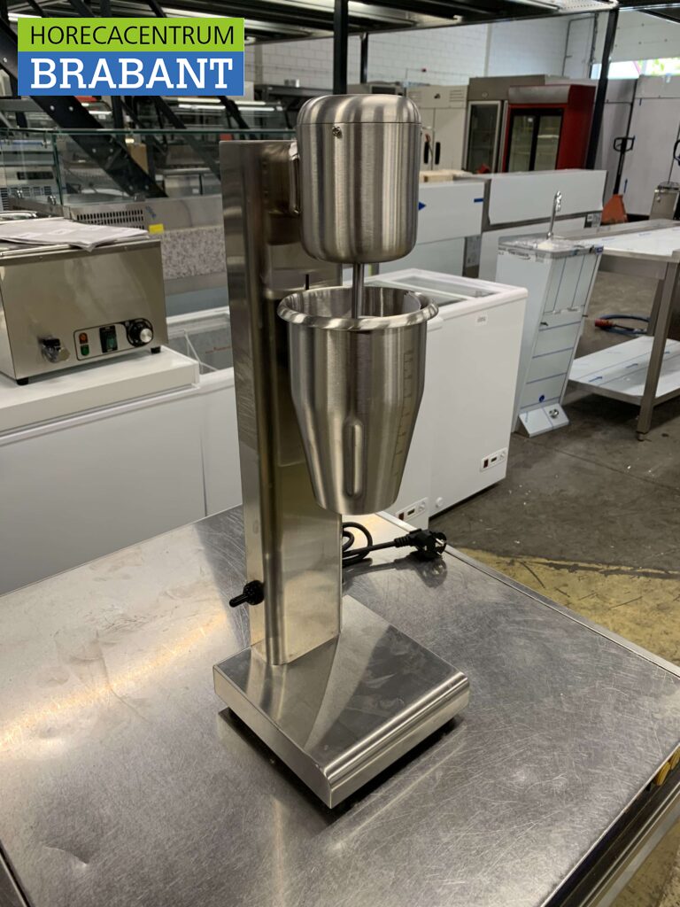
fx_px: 681
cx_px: 340
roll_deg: -0.7
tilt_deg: -24.1
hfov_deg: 53.1
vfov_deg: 67.3
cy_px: 454
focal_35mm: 26
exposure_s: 1/50
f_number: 1.8
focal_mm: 4.25
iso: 100
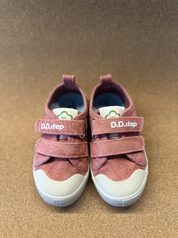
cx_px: 89
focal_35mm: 24
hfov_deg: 56.8
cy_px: 119
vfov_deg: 71.6
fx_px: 165
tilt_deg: -66.3
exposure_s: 1/60
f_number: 1.78
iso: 320
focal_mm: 6.86
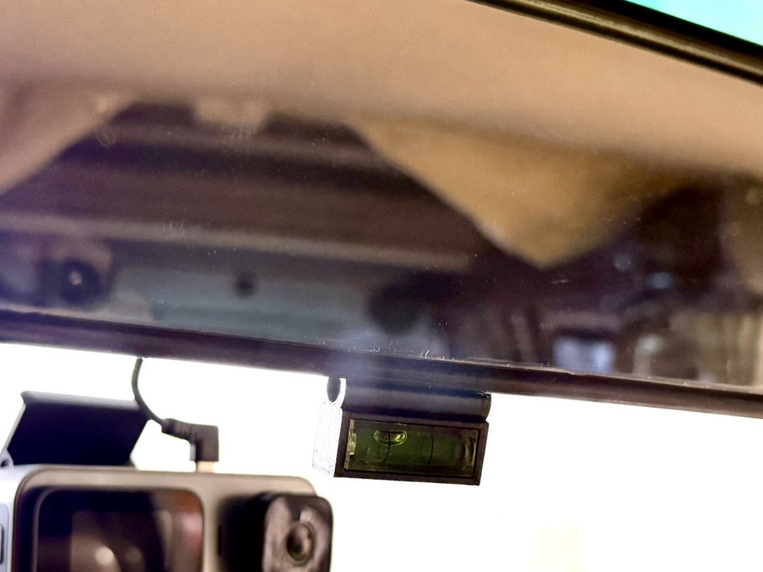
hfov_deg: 38.9
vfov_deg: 29.4
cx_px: 335
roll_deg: -1.6
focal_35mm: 49
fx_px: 1080
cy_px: 391
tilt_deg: +6.0
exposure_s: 1/40
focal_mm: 6.76
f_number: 1.78
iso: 800
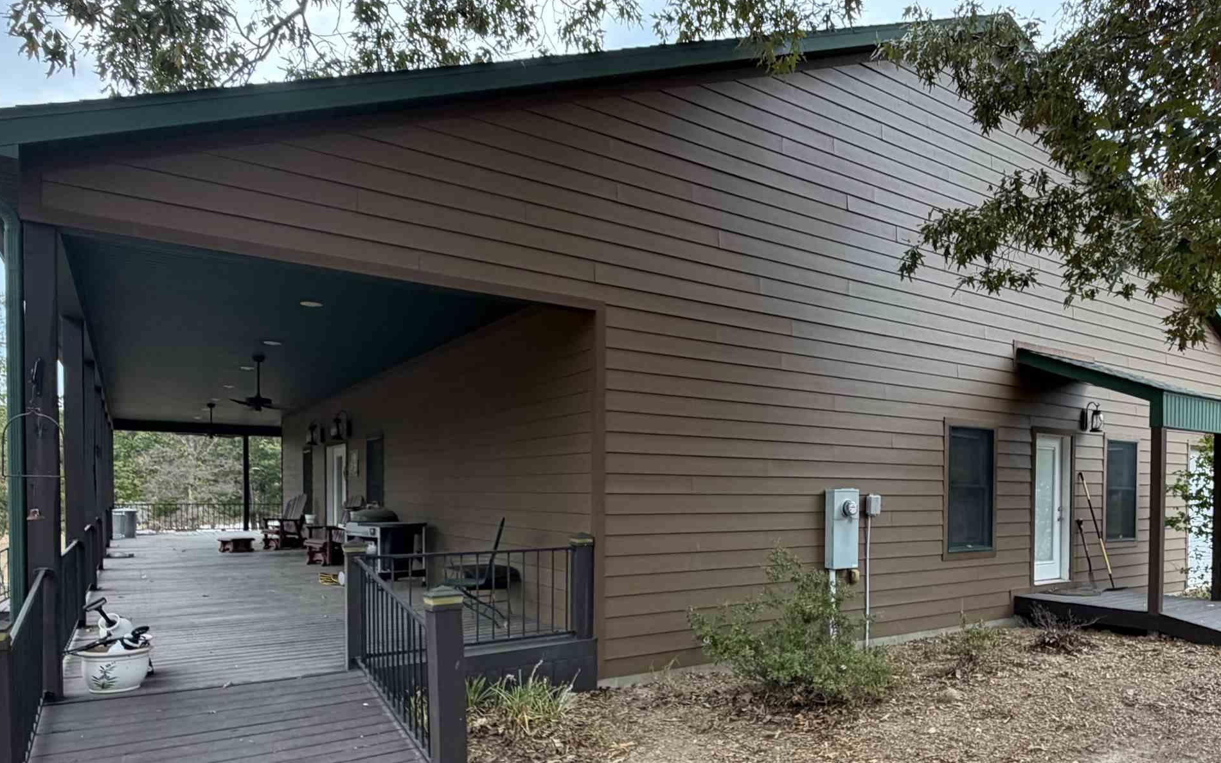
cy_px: 511
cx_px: 722
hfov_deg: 74.1
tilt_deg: -0.7
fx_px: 799
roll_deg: -0.3
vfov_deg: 50.1
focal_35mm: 24
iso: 50
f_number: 2.2
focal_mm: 2.22
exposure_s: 1/233
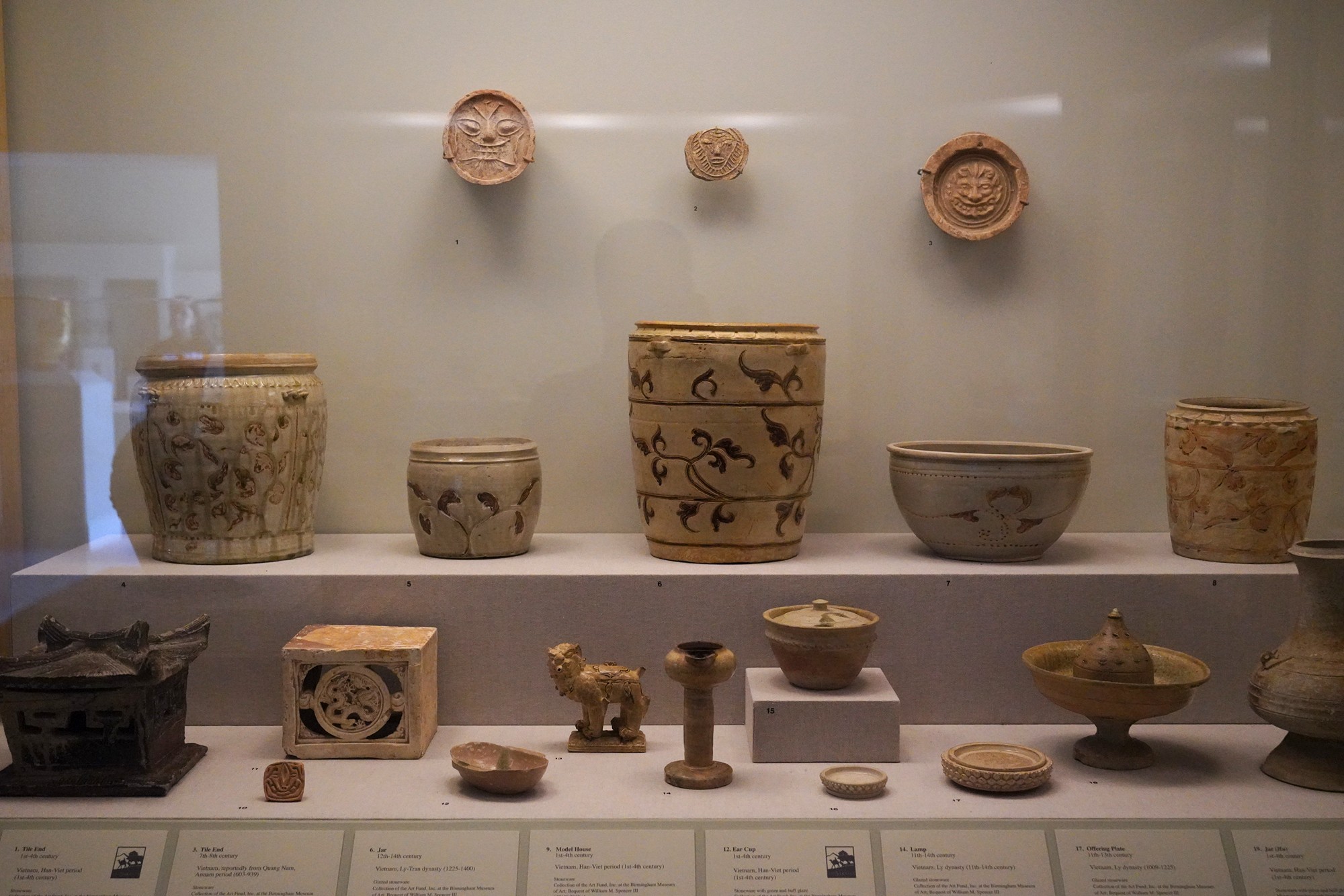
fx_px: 1568
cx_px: 672
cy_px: 448
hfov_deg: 46.4
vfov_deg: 31.9
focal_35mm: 42
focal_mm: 42
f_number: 5.6
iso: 8000
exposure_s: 1/100
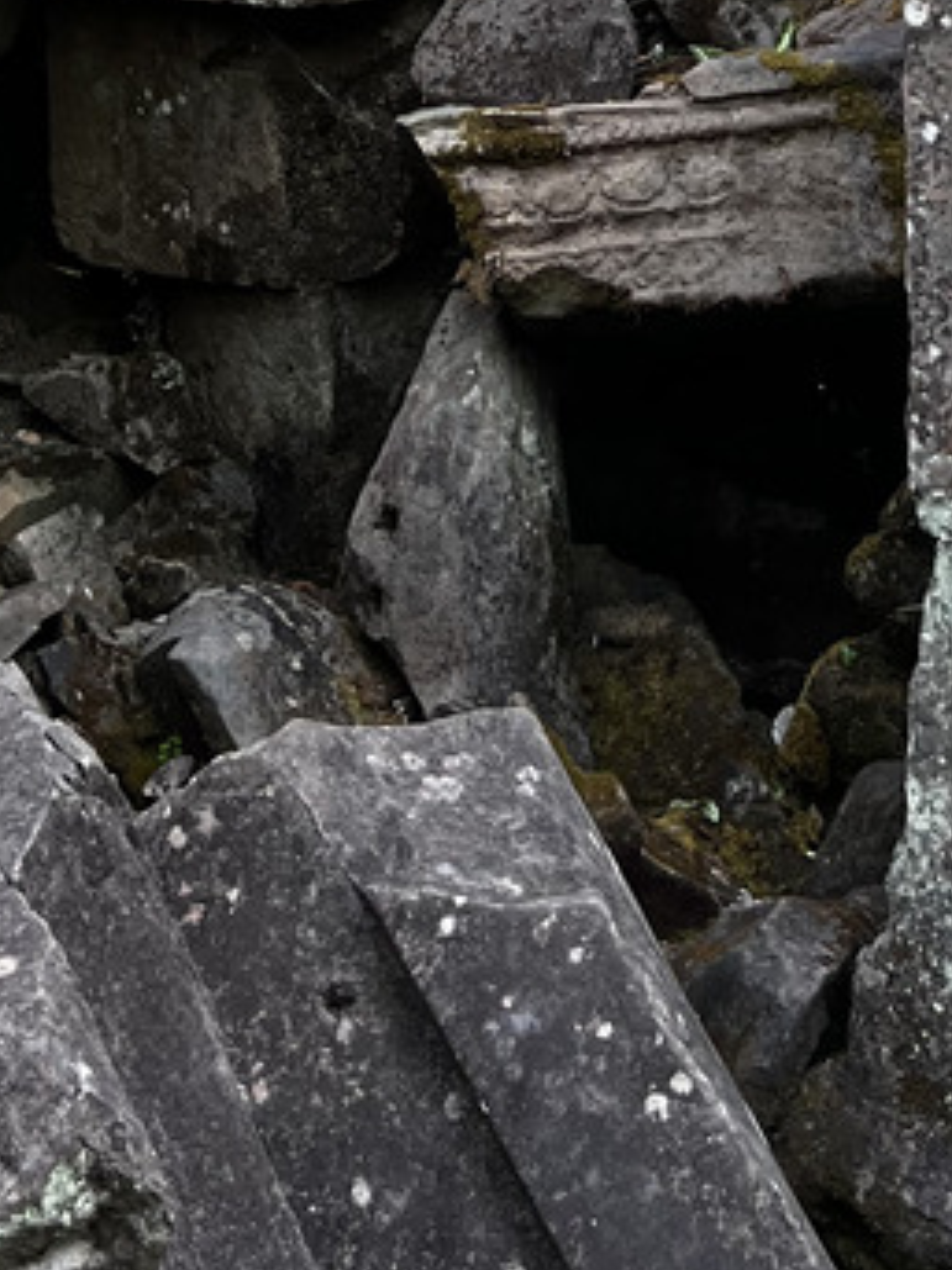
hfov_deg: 16.2
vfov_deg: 19.0
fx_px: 3339
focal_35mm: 91
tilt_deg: +0.5
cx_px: 663
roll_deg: +0.1
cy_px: -618
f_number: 1.5
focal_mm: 5.7
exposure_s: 1/165
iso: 50
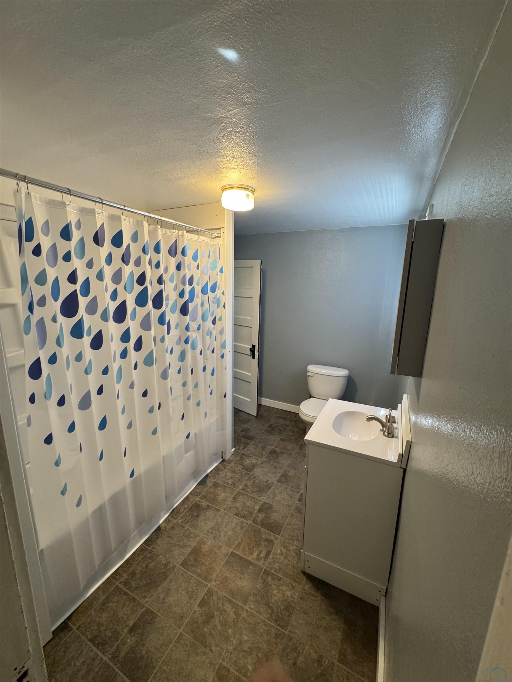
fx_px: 276
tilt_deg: -9.9
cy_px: 341
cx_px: 256
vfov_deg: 102.1
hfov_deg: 85.7
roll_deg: -1.7
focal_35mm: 14
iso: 250
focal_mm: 2.22
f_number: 2.2
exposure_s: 1/120
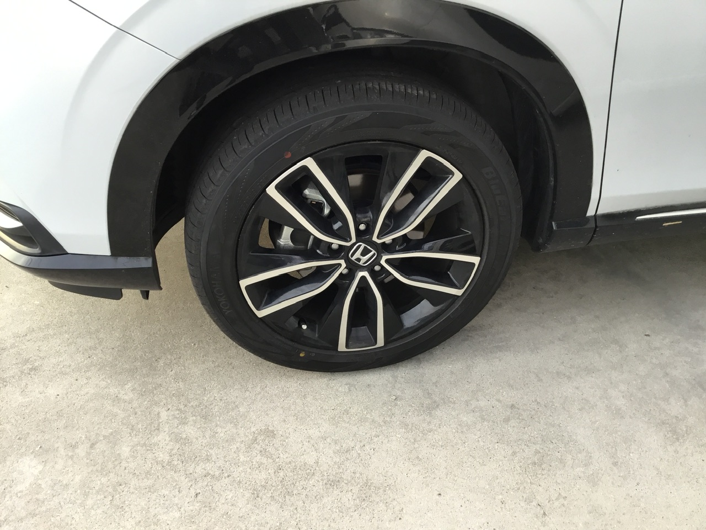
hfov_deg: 58.4
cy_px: 265
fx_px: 632
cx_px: 353
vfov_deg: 45.4
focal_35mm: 31
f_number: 2.4
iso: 25
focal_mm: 3.3
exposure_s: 1/40
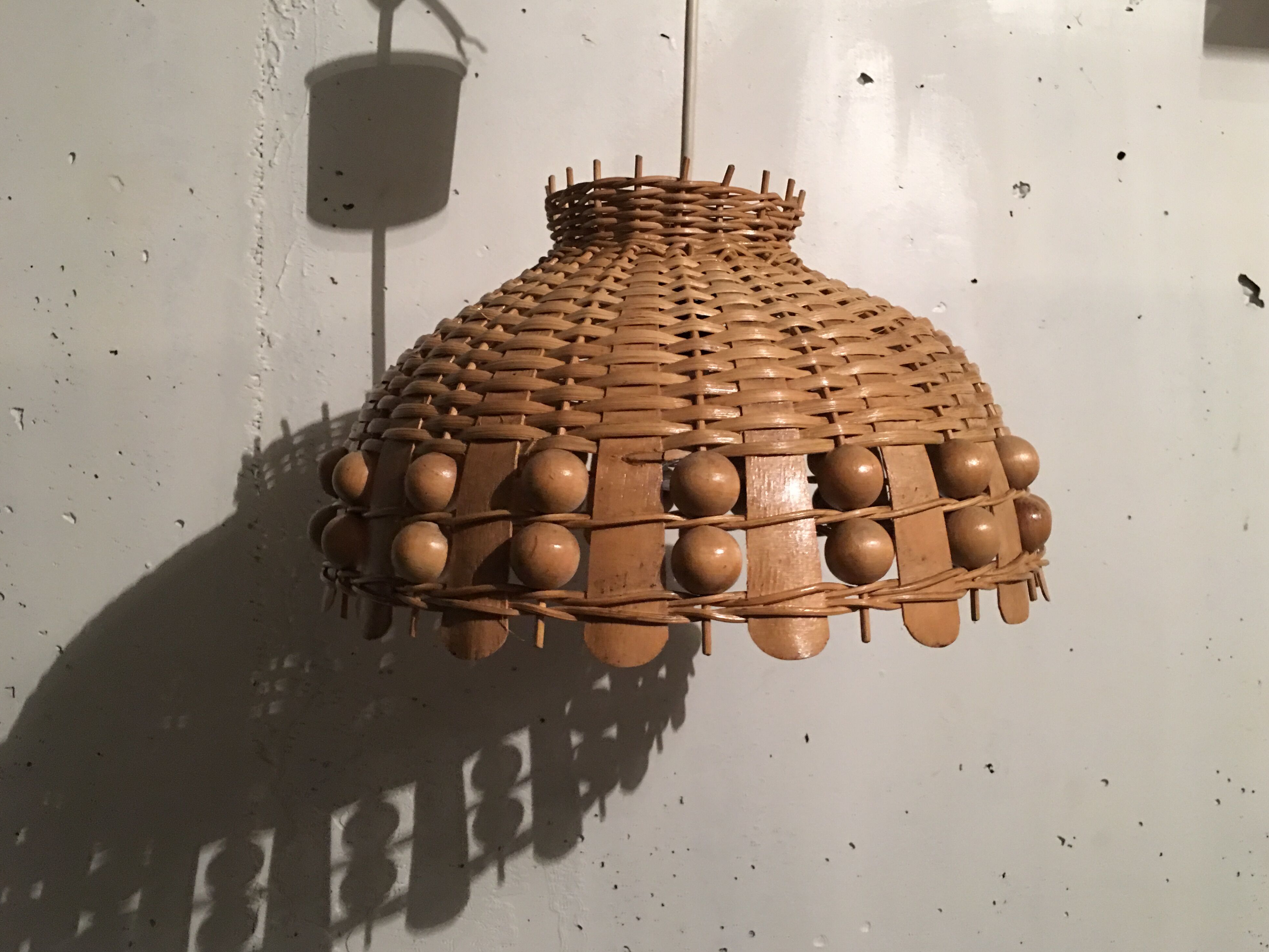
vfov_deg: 46.8
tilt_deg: -2.9
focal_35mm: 30
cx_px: 654
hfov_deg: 60.0
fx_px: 1100
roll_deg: -1.8
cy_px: 482
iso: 125
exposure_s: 1/8
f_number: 2.2
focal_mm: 4.15
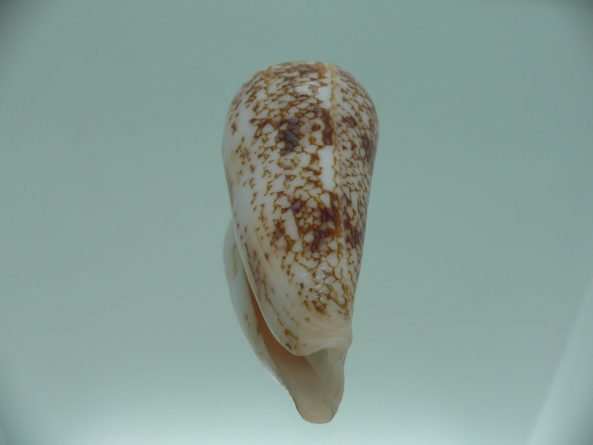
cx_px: 296
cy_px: 222
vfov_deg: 40.7
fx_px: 600
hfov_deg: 52.6
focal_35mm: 35
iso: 80
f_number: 2.8
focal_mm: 4.6
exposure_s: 1/60
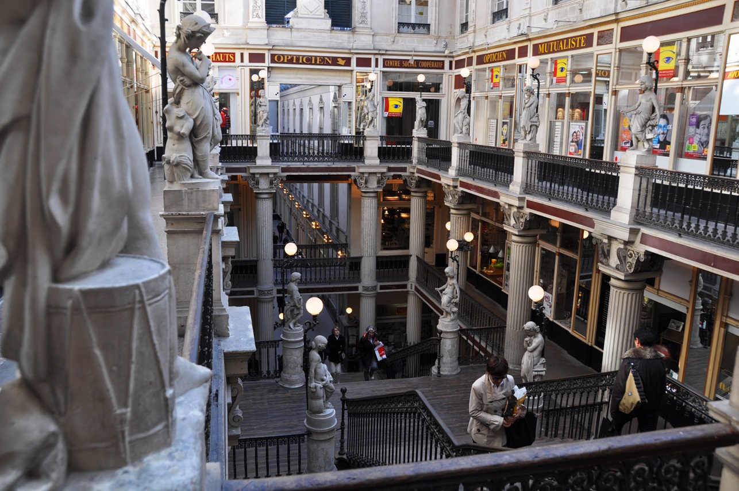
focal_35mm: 30
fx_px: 615
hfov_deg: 62.0
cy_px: 246
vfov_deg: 43.5
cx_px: 370
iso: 200
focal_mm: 20
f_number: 6.3
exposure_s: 1/160
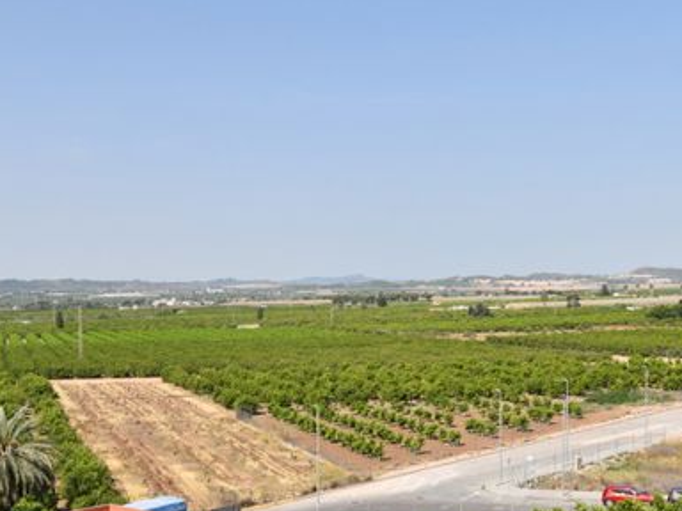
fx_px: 1044
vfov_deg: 27.3
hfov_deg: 35.7
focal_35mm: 53
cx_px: 212
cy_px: 353
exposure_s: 1/320
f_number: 9
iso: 100
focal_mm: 20
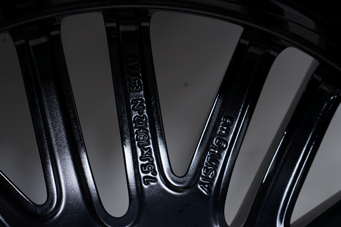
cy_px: 114
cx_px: 170
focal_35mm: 58
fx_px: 549
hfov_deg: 34.5
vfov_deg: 23.3
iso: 250
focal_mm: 58
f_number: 7.1
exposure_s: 1/125
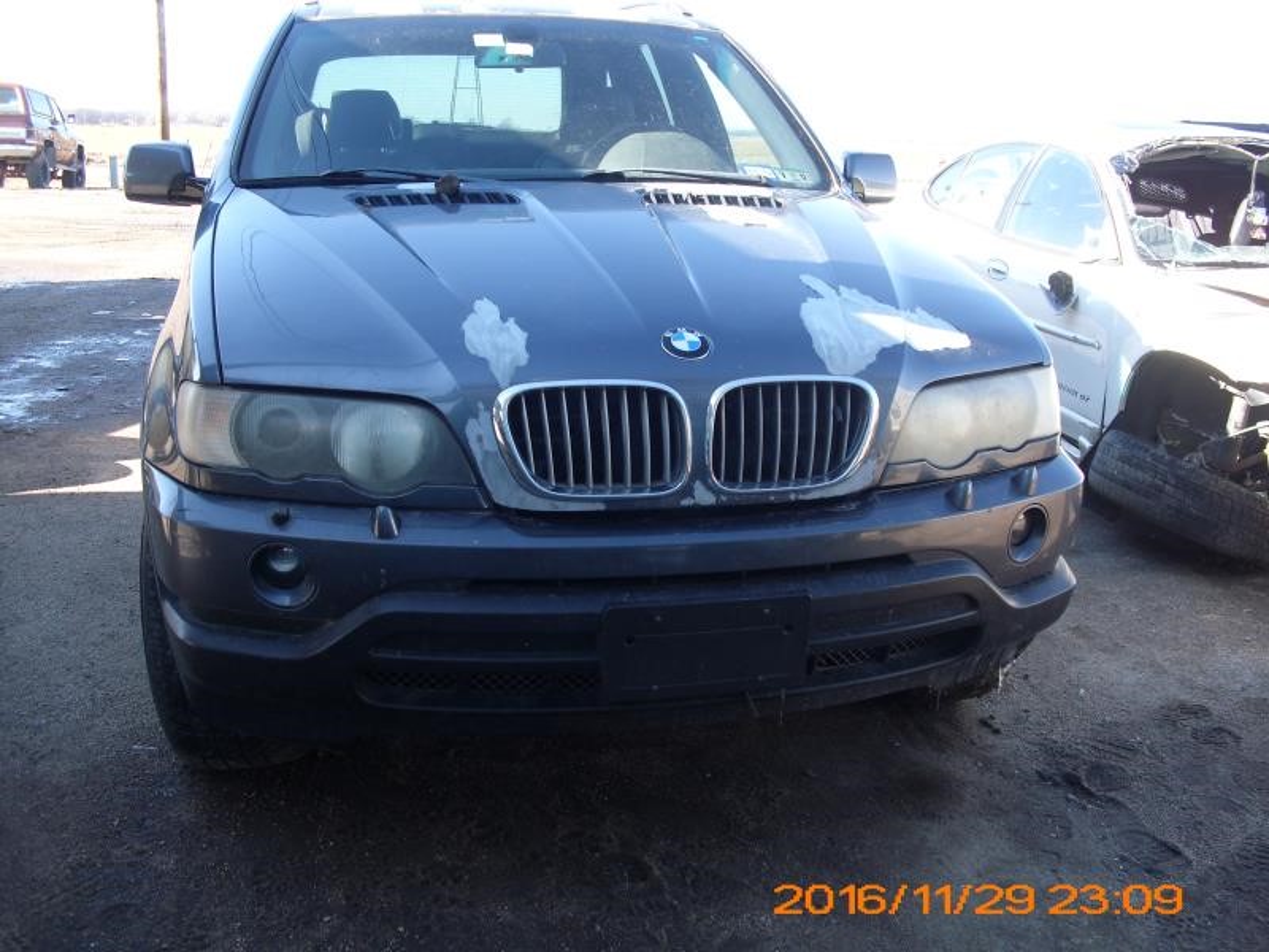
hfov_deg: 51.4
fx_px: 1320
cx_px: 634
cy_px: 476
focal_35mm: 36
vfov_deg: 39.7
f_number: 3.1
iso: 80
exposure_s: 1/125
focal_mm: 6.3
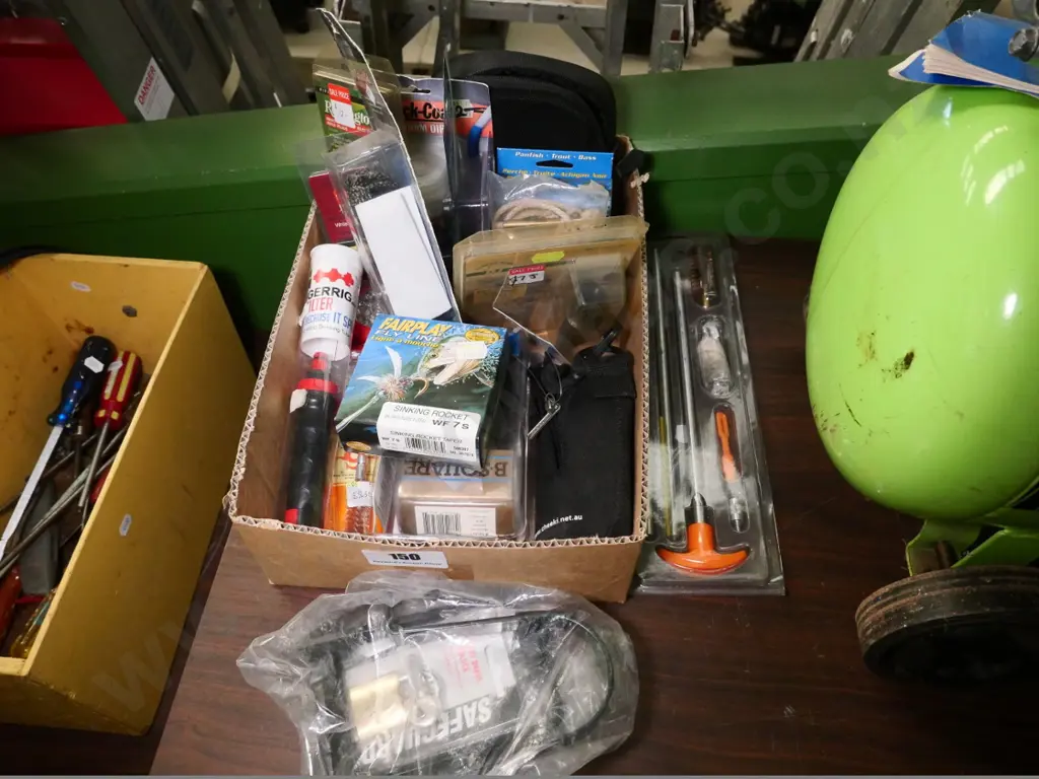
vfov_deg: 56.8
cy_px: 390
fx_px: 720
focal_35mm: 24
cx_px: 520
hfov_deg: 71.6
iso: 3200
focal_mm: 12
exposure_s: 1/400
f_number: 4.5
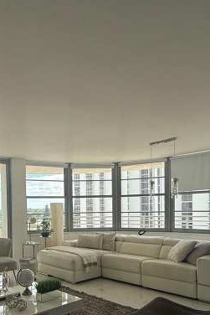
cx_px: 44
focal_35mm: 31
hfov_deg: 40.7
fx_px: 271
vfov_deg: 58.5
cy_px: 218
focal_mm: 2.22
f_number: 2.2
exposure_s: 1/510
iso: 50
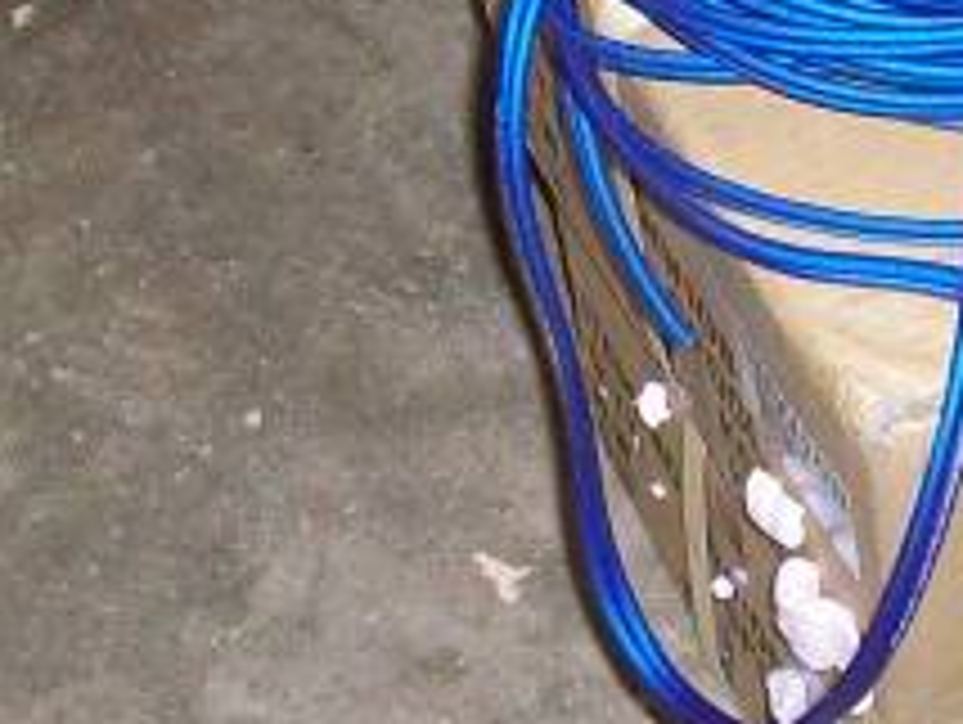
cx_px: 860
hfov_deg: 14.1
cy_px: 238
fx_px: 3843
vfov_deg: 10.8
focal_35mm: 138
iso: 200
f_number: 2.8
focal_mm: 6.2
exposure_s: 1/64
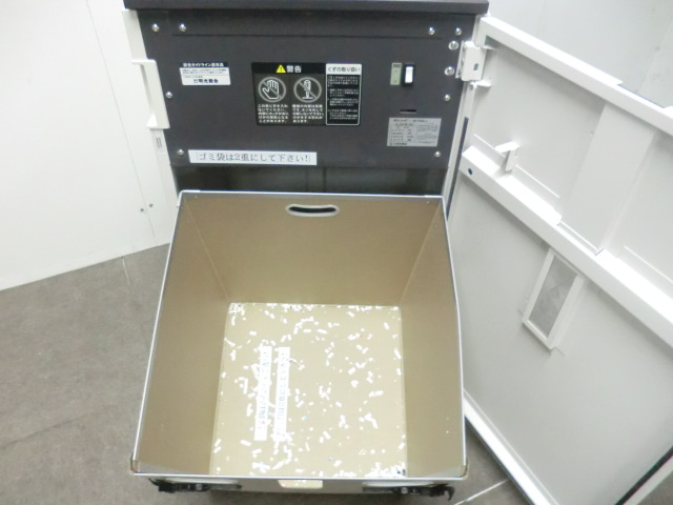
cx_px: 336
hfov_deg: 65.3
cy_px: 252
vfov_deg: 51.4
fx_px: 525
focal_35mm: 27
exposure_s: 1/40
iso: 800
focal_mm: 4.9
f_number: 3.2
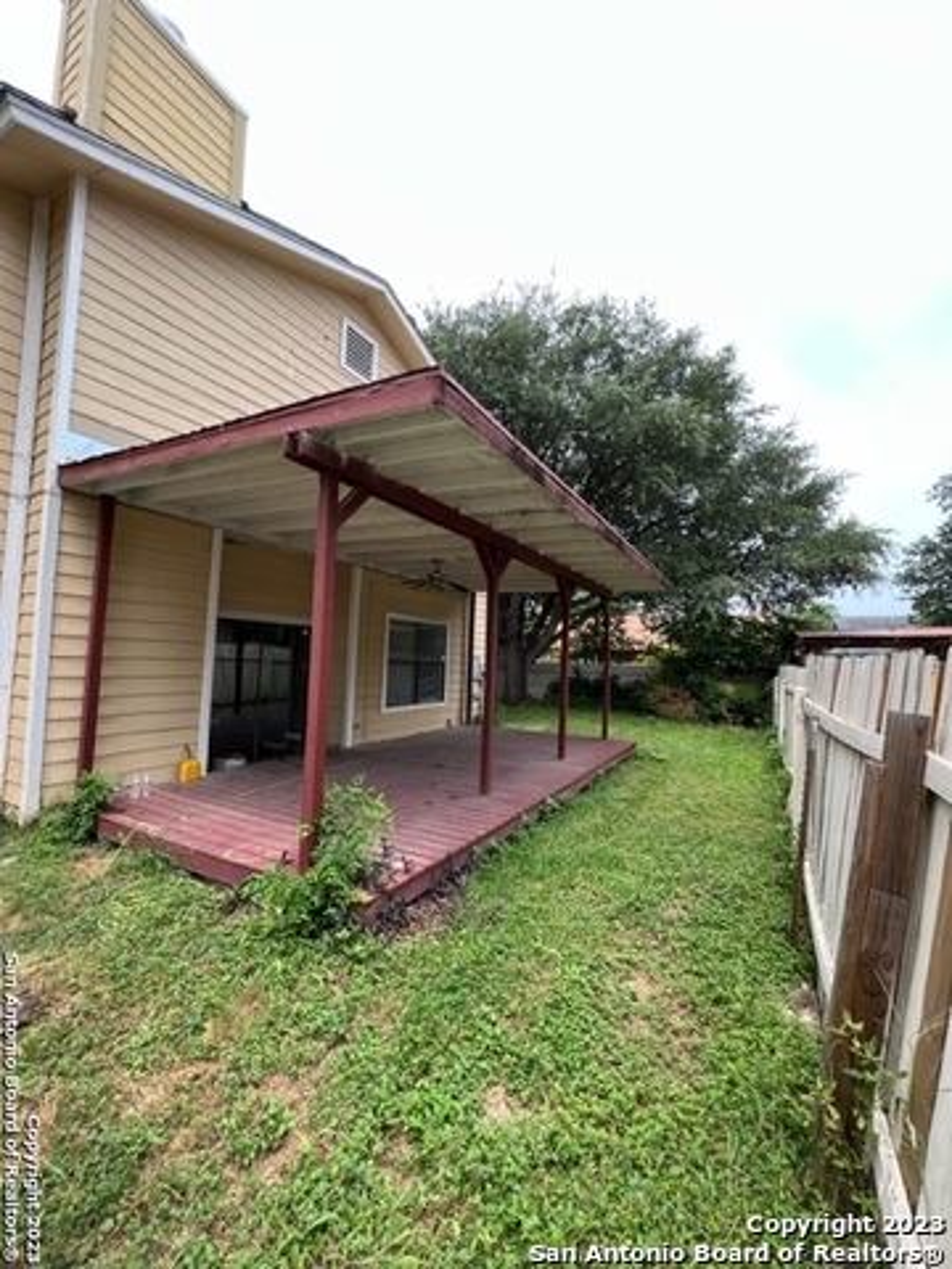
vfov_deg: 106.2
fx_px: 477
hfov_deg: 89.9
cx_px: 476
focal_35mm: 13
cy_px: 634
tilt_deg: +2.2
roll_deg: -2.5
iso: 32
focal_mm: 1.57
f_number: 1.8
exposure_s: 1/290
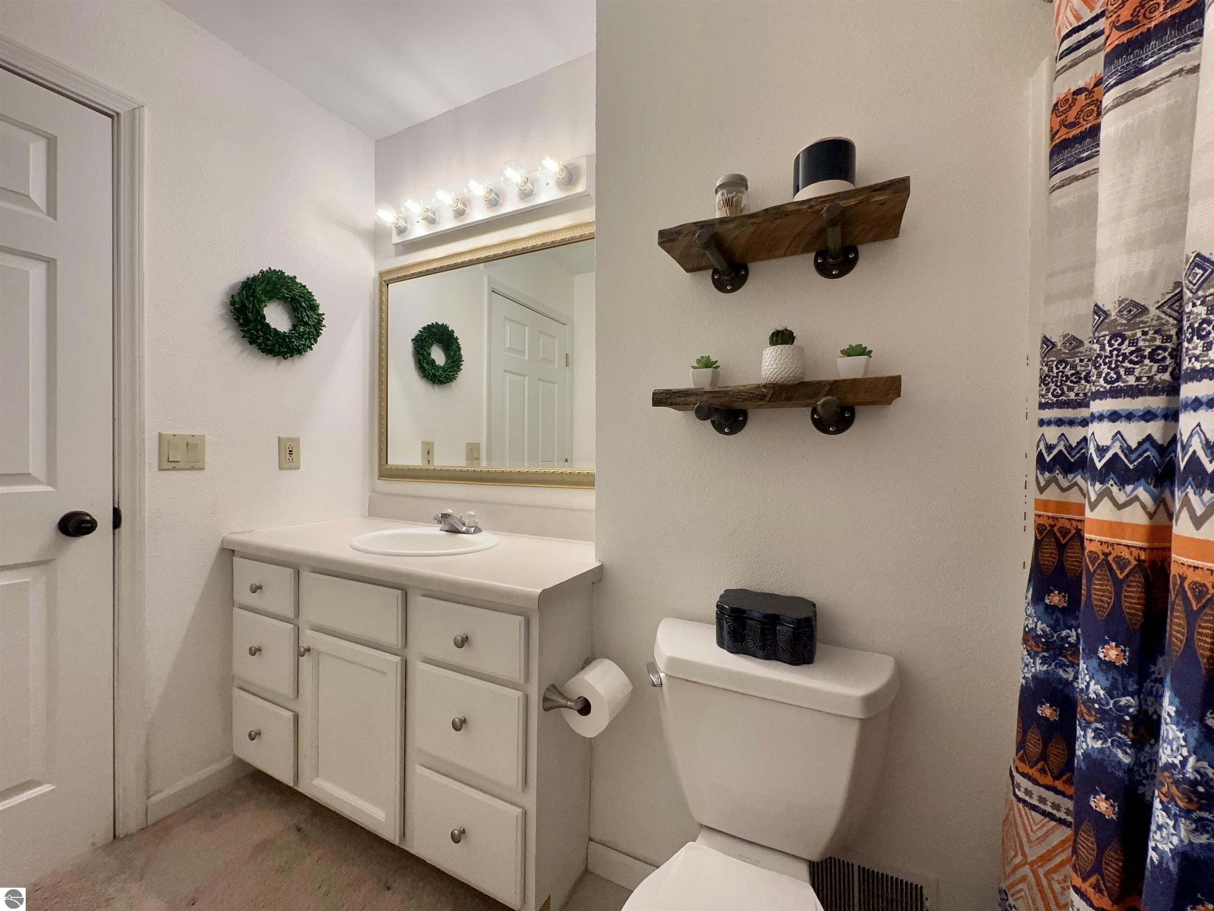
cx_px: 607
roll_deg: -0.3
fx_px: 491
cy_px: 456
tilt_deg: -0.8
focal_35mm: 14
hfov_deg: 102.1
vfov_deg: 85.7
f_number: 2.2
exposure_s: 1/120
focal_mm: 2.22
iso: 125
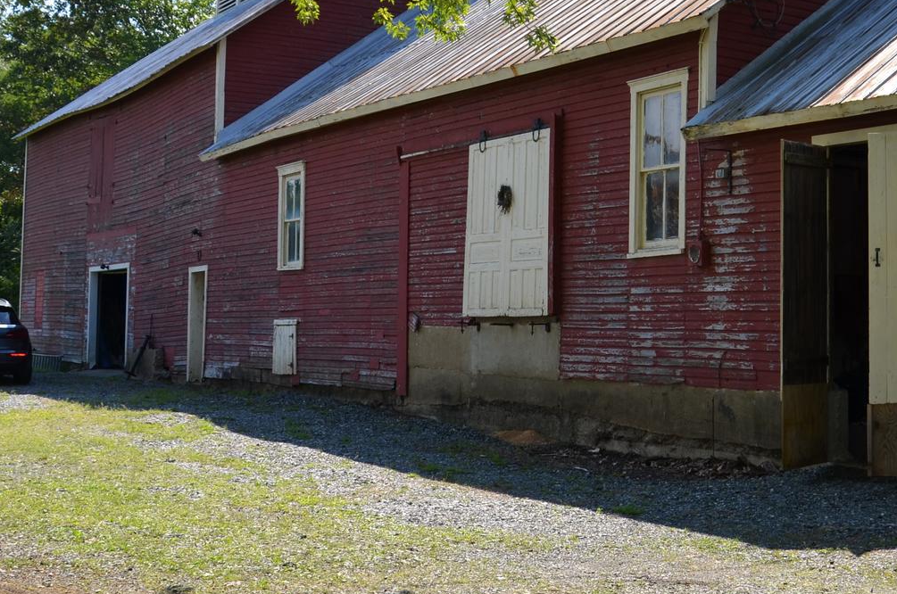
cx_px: 613
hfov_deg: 35.9
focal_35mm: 55
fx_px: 1368
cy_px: 210
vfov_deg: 24.4
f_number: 6.3
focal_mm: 18
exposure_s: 1/250
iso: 100
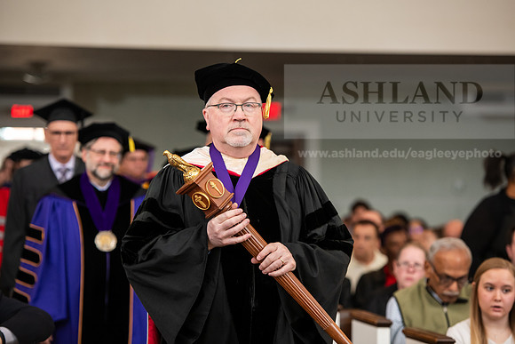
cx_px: 258
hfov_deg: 15.2
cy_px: 172
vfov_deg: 10.2
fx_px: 1932
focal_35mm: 135
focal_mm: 135
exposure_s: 1/200
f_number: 3.5
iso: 1250
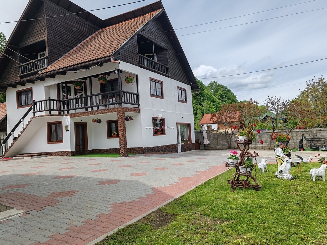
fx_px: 255
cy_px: 122
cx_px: 164
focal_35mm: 27
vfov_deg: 51.4
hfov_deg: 65.3
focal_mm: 6.12
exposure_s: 1/690
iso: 50
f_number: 1.9
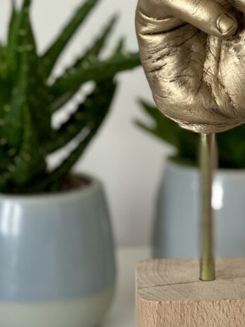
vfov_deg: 16.5
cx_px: 161
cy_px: 109
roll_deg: -0.9
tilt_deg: -7.6
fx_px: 1123
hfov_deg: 12.4
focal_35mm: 119
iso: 200
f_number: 2
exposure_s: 1/40
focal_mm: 6
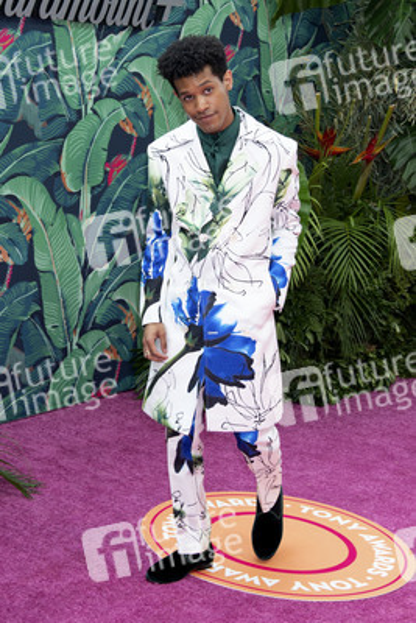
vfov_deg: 39.6
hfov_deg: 27.0
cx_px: 208
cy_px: 312
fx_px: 866
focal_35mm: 50
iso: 400
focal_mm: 50
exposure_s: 1/200
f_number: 5
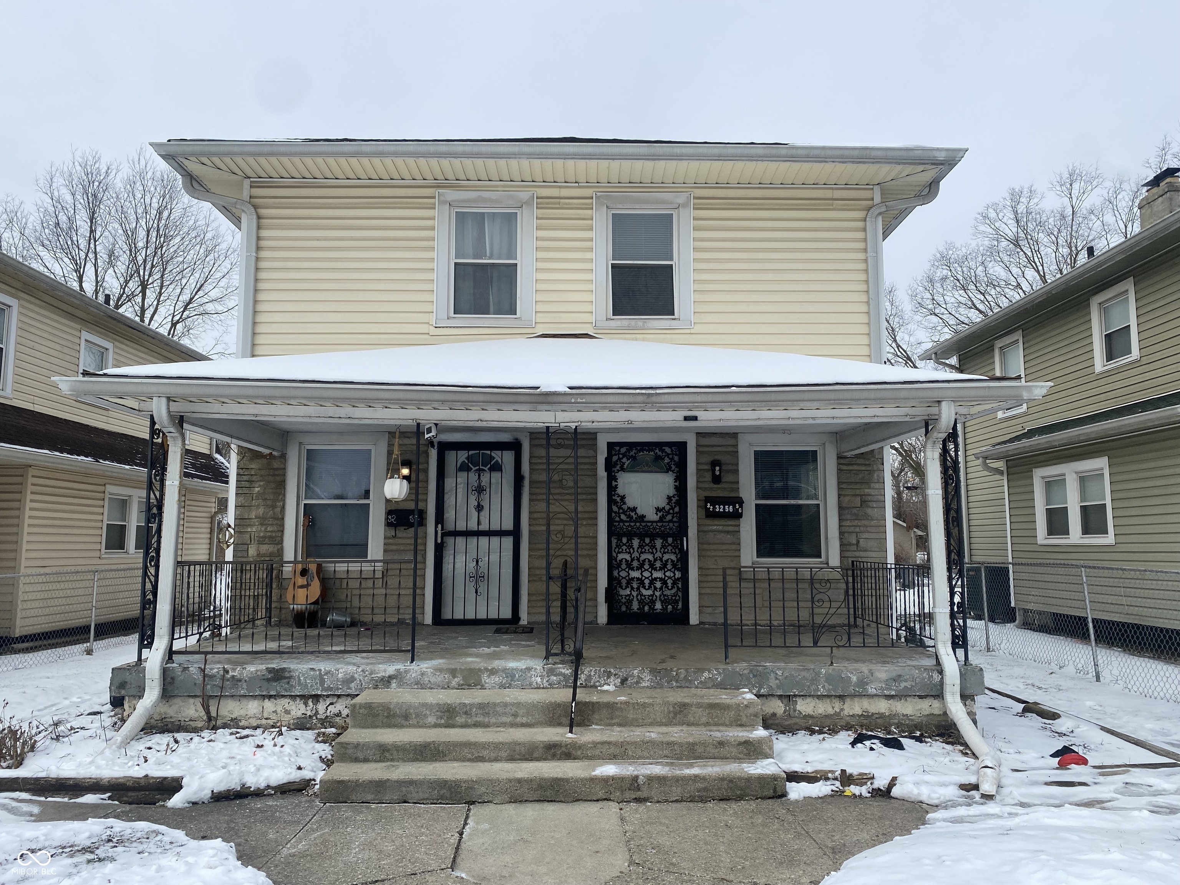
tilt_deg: +6.8
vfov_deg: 53.1
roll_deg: +0.0
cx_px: 590
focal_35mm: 26
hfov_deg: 67.3
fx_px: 886
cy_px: 442
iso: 32
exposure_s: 1/2268
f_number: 1.8
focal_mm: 4.25
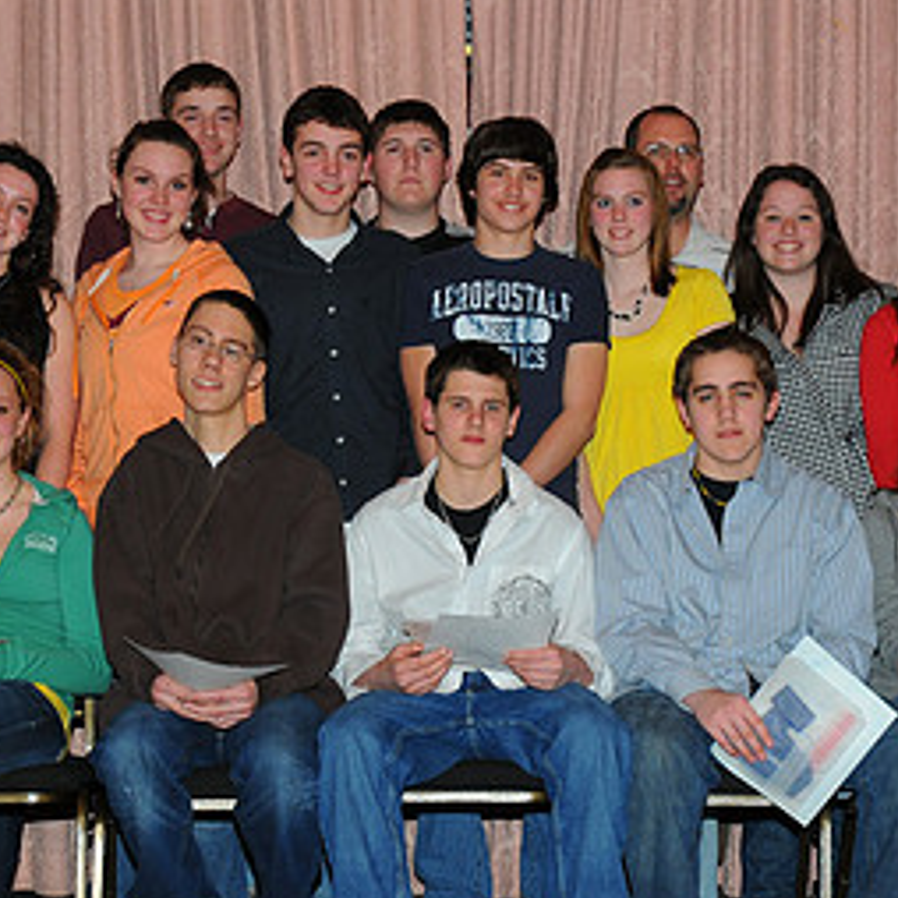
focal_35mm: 90
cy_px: 497
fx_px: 2641
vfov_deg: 19.3
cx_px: 431
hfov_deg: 19.3
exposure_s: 1/60
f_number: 6.3
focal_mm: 31
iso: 200
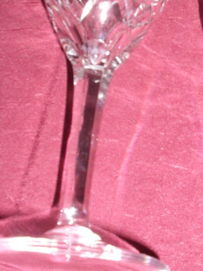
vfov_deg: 28.7
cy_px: 79
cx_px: 154
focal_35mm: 67
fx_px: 524
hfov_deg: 21.7
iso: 200
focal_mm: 6.3
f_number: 3.2
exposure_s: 1/45
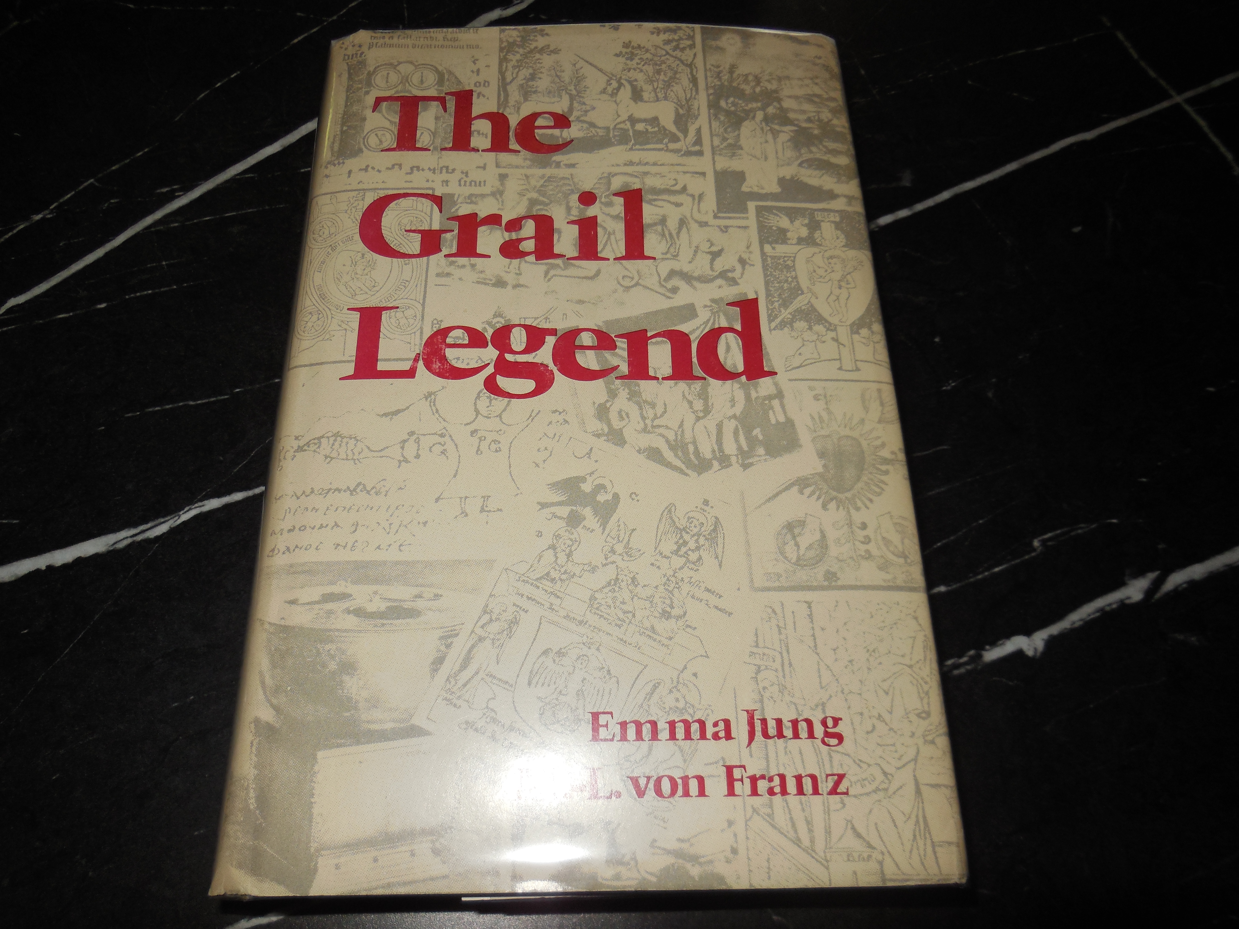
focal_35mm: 25
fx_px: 895
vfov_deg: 54.9
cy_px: 464
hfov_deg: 69.4
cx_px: 620
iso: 125
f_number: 6.2
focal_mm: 4.5
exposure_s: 1/25
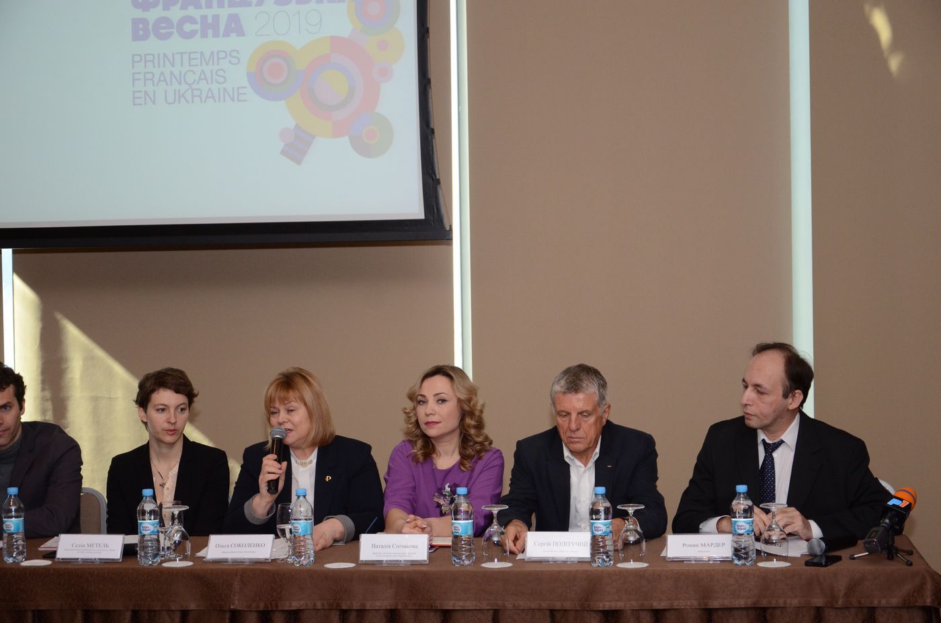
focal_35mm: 63
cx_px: 470
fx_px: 1643
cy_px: 312
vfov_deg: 21.5
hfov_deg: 32.0
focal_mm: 42
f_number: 4.8
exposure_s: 1/200
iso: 1000
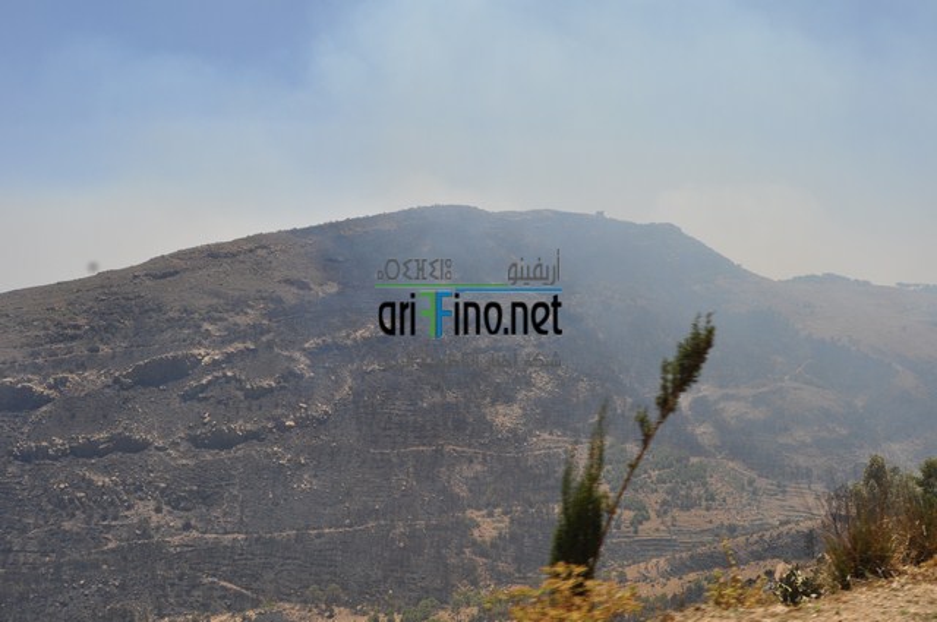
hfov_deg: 62.0
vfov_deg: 43.5
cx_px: 468
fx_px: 780
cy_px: 311
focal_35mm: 30
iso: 200
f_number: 10
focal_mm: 20
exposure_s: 1/400
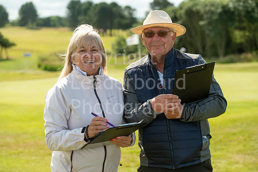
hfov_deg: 20.4
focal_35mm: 100
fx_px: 716
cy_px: 86
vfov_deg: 13.7
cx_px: 129
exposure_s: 1/1000
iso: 250
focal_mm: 100
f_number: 5.6
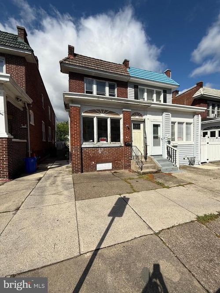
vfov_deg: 102.1
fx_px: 119
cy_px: 146
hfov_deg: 85.7
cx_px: 110
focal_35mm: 14
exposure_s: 1/2976
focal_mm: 2.22
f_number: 2.2
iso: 50
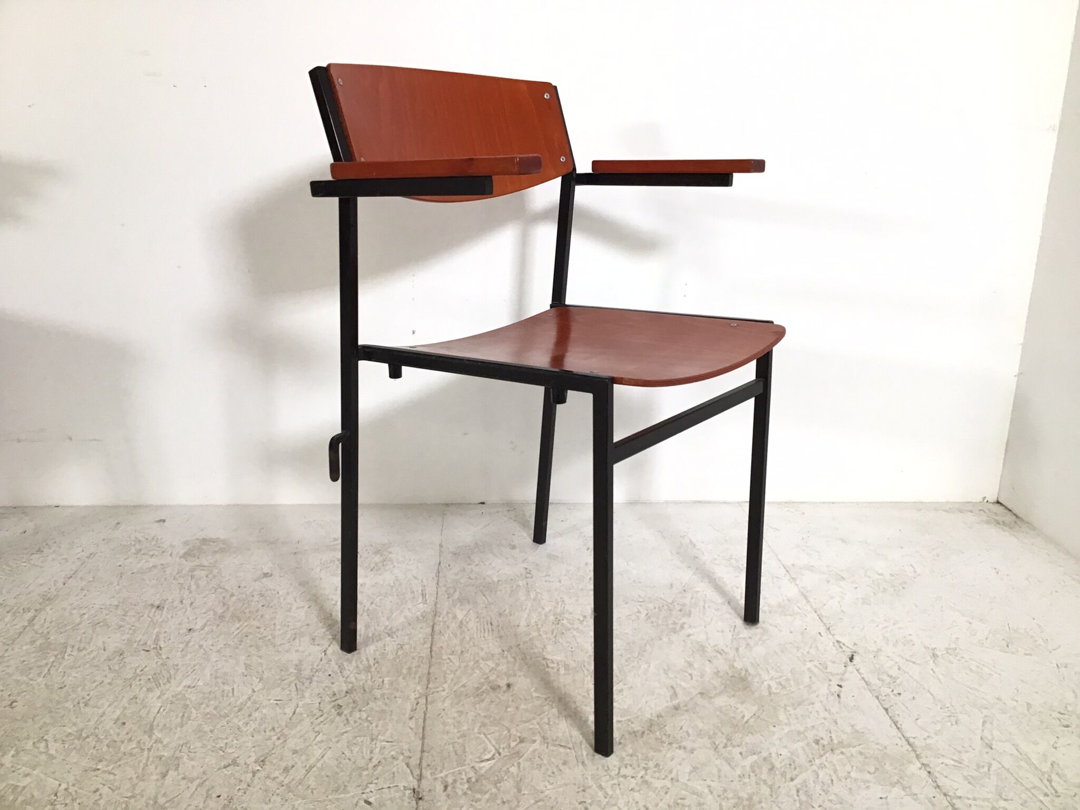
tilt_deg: -16.3
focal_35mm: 31
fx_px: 967
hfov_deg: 58.4
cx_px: 540
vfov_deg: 45.4
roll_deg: +1.0
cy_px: 405
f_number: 2.4
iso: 80
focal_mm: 3.3
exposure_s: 1/33
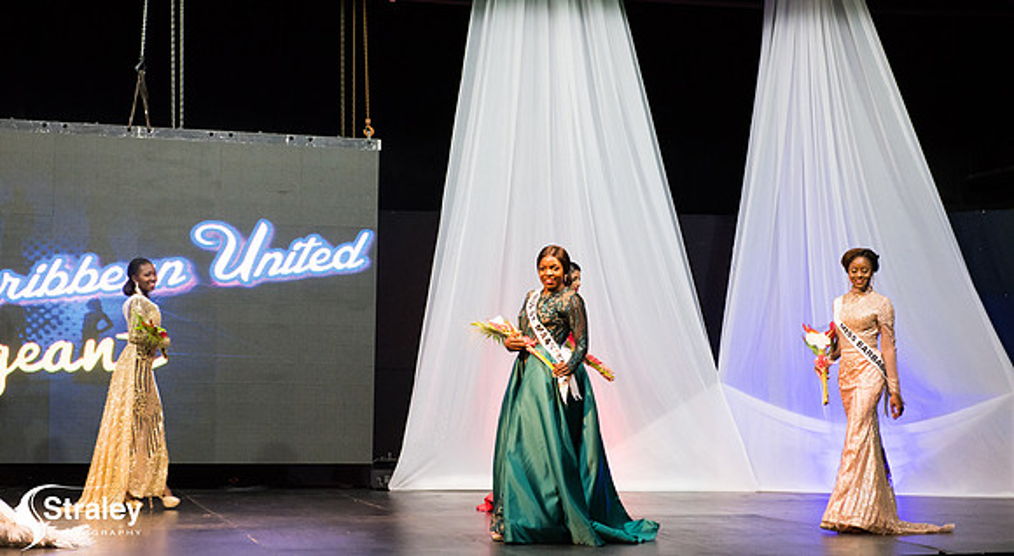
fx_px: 1938
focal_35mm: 73
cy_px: 338
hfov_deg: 29.3
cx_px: 507
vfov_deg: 16.3
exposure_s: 1/160
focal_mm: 66
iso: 4000
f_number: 5
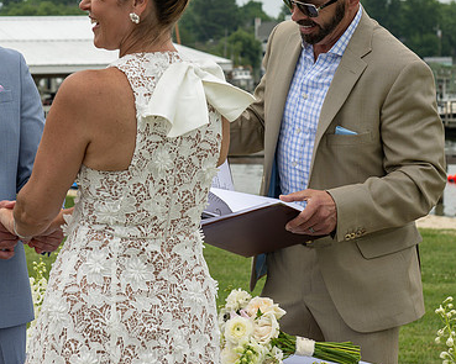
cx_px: 58
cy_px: 110
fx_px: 1835
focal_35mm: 136
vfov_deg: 11.3
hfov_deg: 14.0
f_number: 8
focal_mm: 70
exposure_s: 1/250
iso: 100
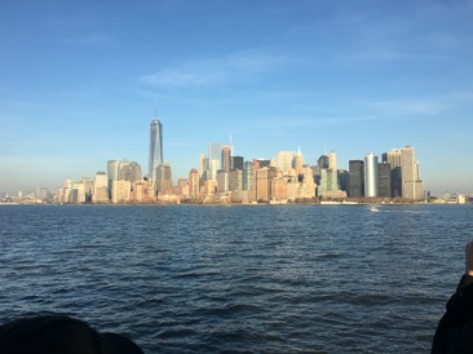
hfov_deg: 61.7
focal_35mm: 29
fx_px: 396
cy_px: 177
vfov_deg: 48.2
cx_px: 236
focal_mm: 4.15
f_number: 2.2
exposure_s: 1/1202
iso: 25
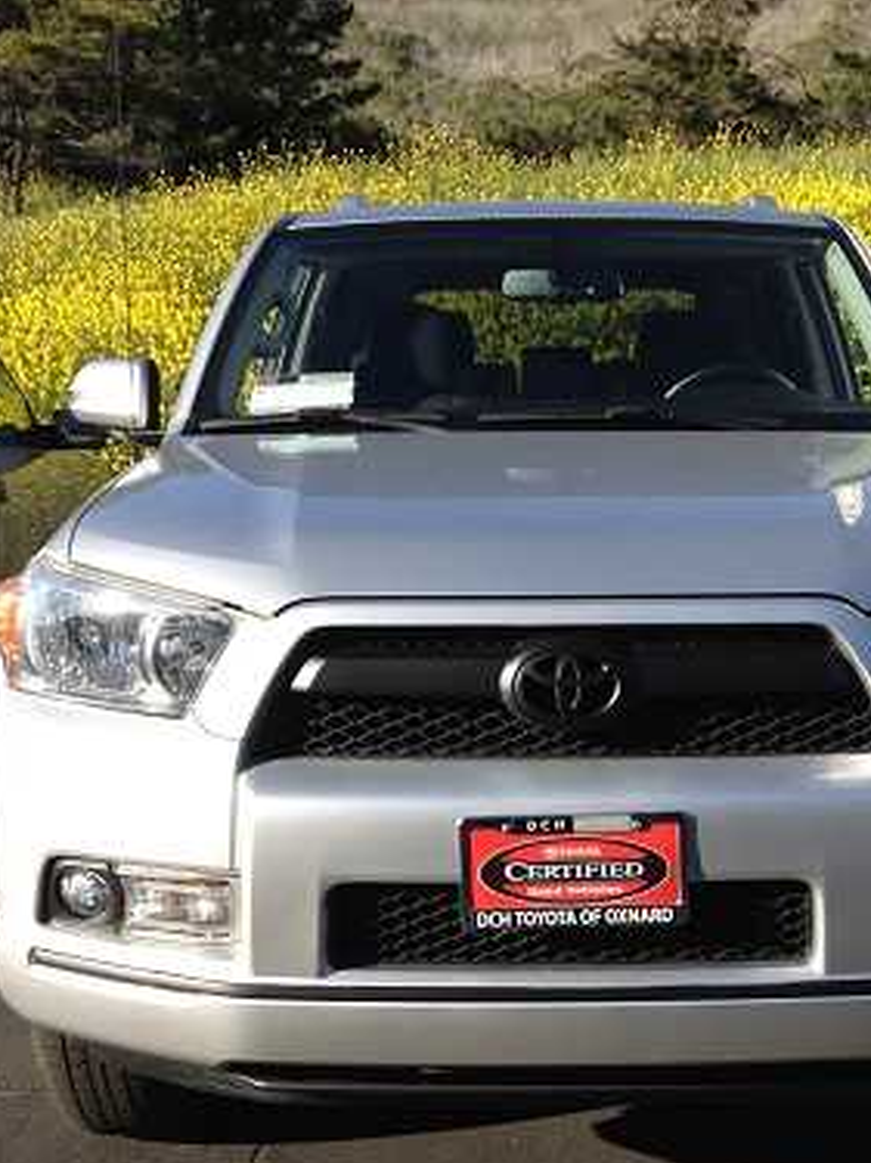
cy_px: 927
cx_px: 580
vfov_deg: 33.4
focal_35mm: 56
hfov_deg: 25.9
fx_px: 1880
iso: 50
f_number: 2.4
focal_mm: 4.28
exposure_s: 1/863
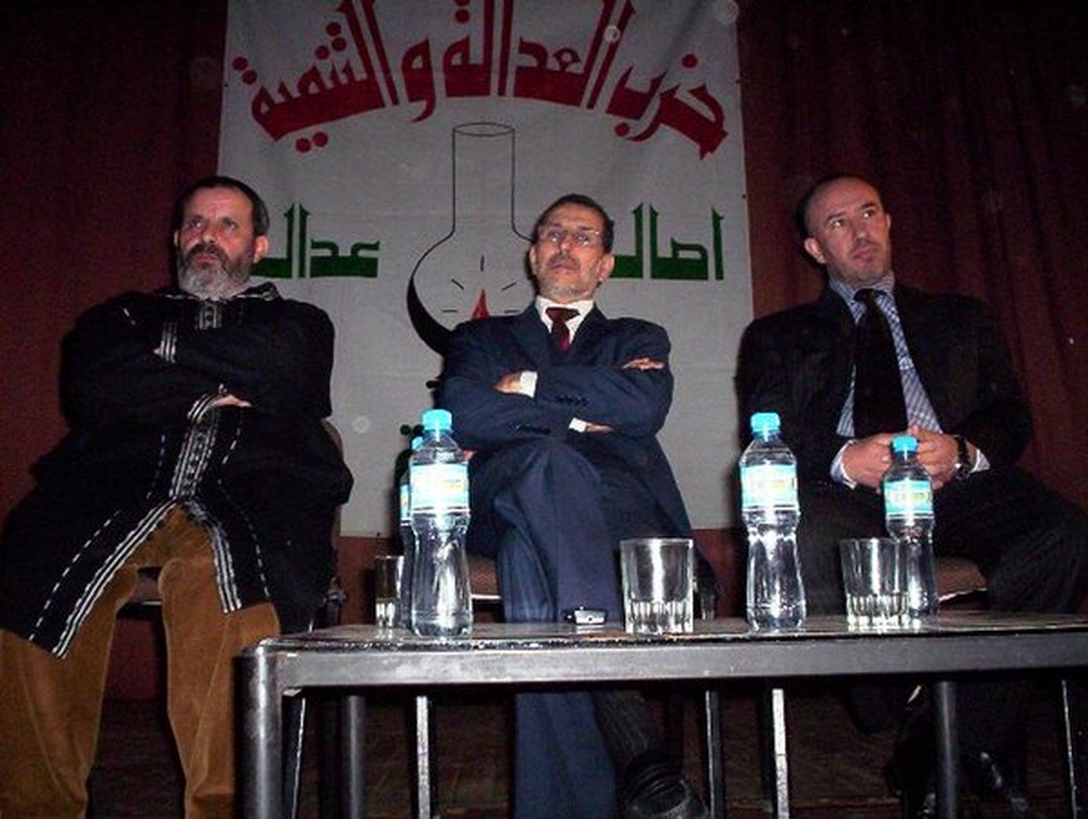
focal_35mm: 38
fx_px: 1196
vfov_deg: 37.8
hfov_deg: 48.9
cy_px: 410
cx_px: 544
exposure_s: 1/60
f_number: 4.5
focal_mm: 4.99
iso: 140
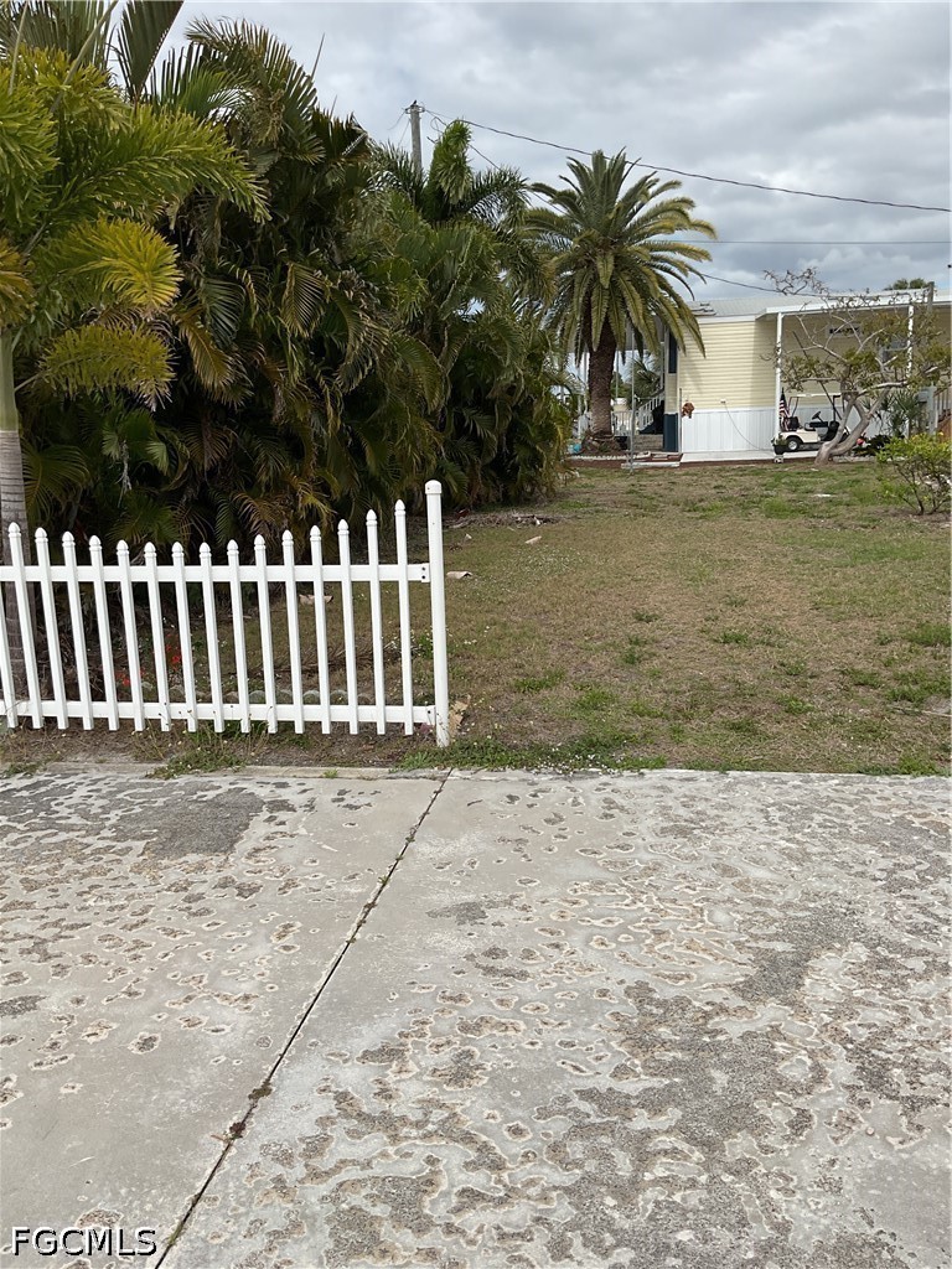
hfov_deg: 48.2
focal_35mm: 29
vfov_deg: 61.7
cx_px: 476
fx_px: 1063
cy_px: 634
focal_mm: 3
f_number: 1.8
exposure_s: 1/2801
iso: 16
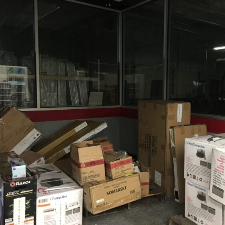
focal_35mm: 35
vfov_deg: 47.2
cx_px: 147
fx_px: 257
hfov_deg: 46.6
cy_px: 111
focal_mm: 4.15
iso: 50
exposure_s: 1/4
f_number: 2.2
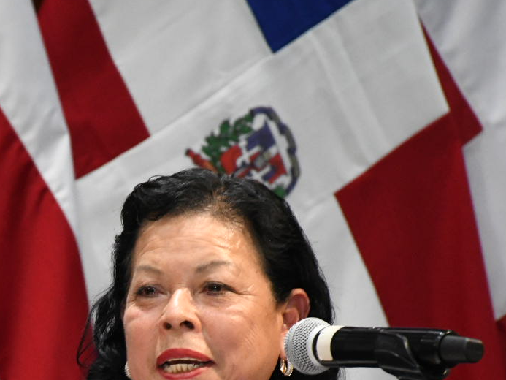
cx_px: 92
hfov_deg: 4.2
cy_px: 379
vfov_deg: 3.1
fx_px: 6901
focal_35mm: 472
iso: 4000
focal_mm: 140
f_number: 5.6
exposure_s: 1/125
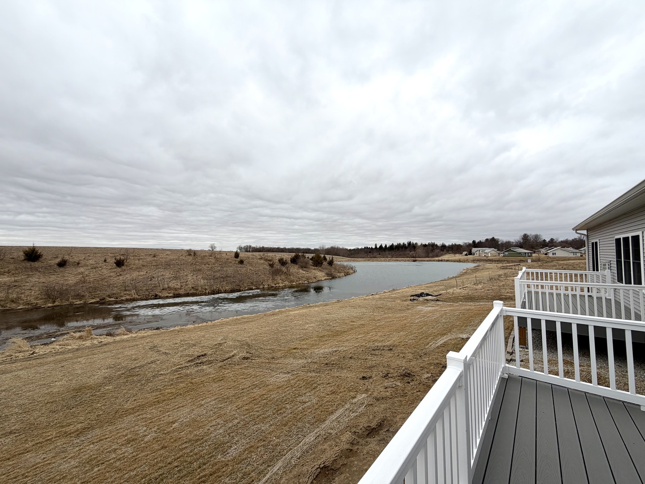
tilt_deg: +5.6
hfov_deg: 102.1
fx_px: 261
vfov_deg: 85.7
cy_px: 242
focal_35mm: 14
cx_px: 322
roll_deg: +0.7
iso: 20
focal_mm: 2.22
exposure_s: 1/901
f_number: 2.2
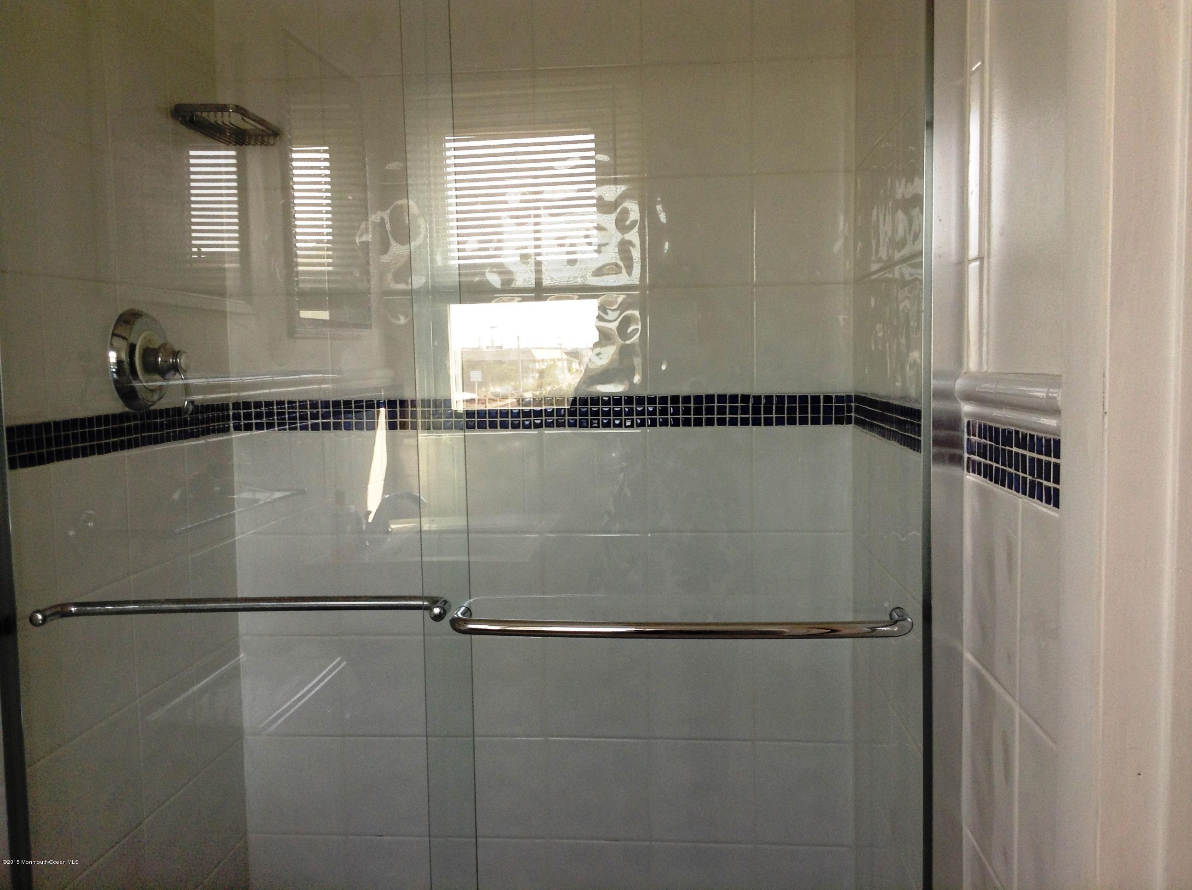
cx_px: 596
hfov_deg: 55.4
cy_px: 445
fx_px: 1135
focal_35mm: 33
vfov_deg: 42.8
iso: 40
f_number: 2.4
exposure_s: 1/40
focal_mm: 3.3
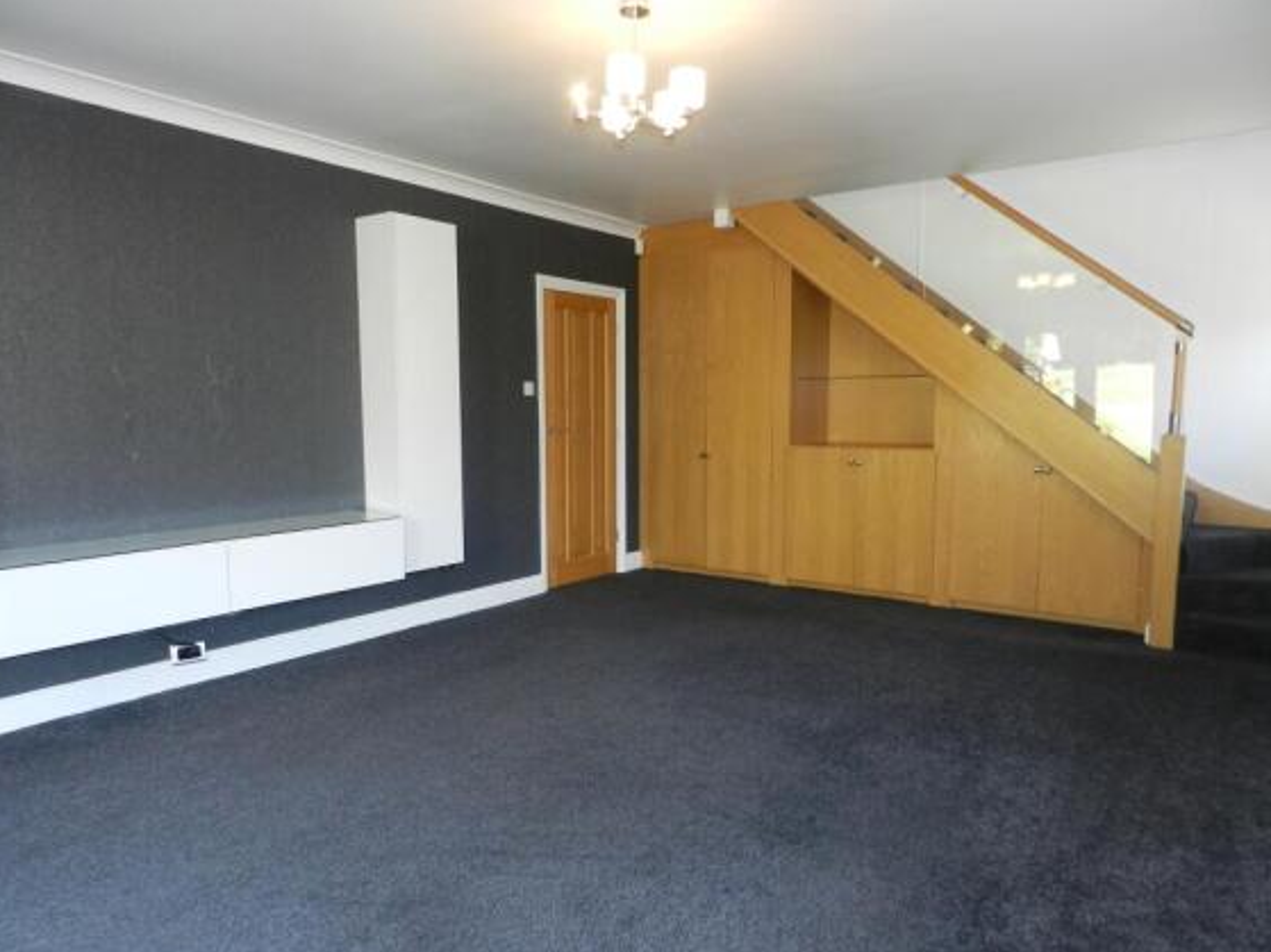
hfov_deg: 71.6
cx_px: 642
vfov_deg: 56.8
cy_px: 487
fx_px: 881
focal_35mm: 24
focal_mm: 4
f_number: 3.4
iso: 200
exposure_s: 1/30
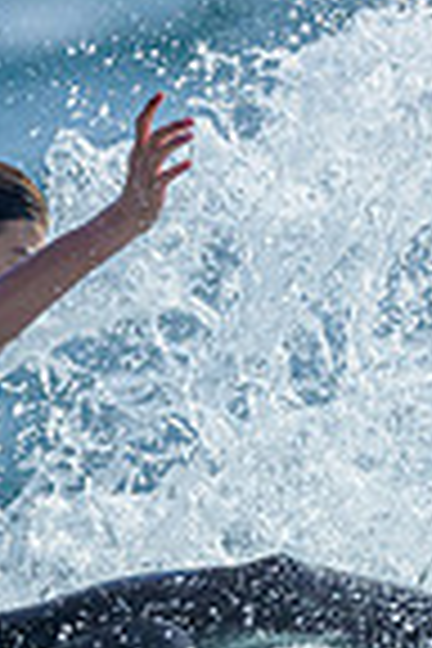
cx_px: 254
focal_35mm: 3783
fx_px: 68089
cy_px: 954
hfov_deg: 0.4
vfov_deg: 0.5
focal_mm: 800
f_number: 6.3
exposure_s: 1/2000
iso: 220
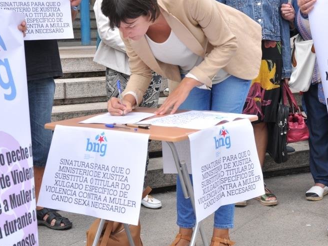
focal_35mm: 72
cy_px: 82
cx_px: 156
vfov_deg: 20.4
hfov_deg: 27.0
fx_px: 682
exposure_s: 1/200
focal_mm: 32
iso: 200
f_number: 7.1
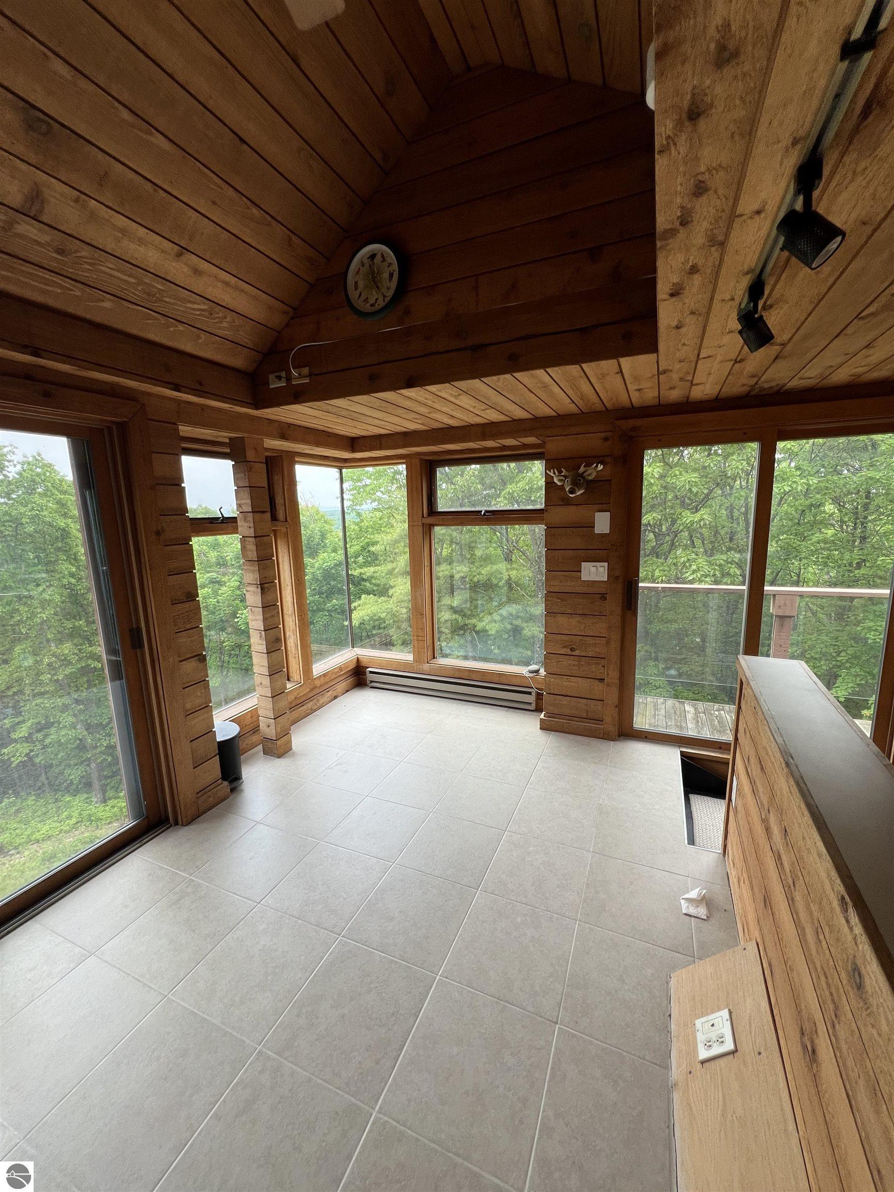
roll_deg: +2.2
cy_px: 596
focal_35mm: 13
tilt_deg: -8.4
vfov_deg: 106.2
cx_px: 447
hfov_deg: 89.9
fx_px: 448
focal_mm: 1.57
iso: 32
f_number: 1.8
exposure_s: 1/99
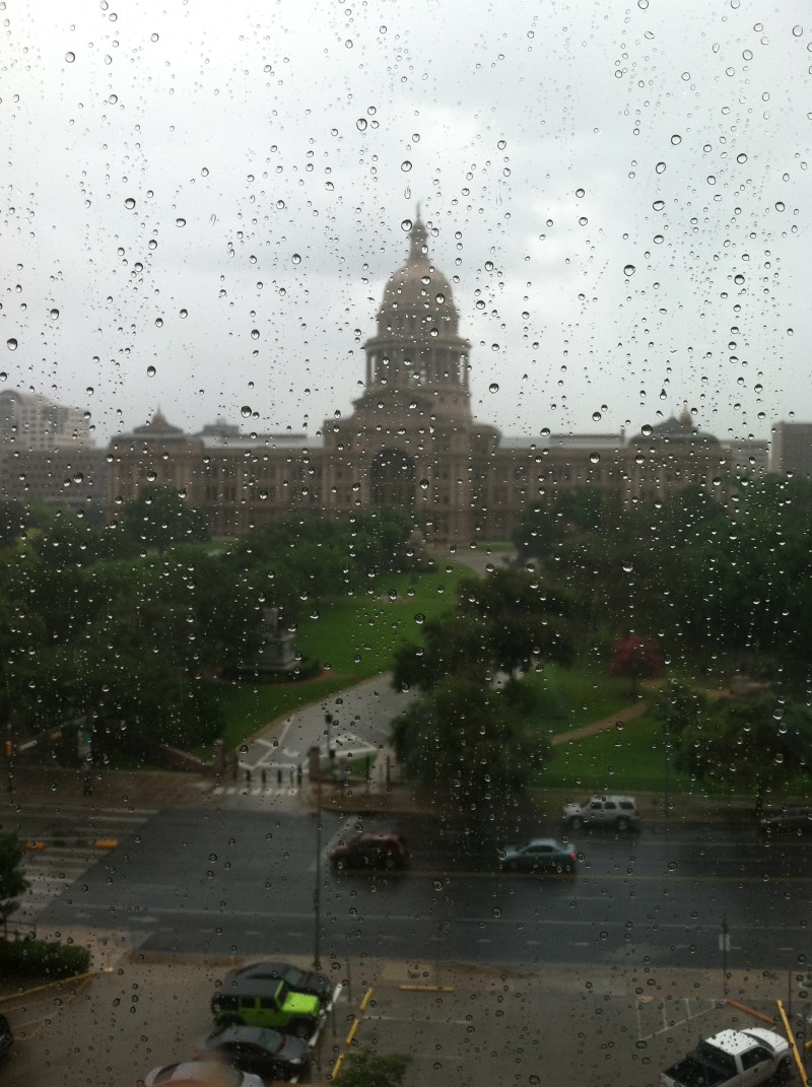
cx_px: 406
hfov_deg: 40.6
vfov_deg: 52.7
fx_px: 1098
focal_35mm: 35
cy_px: 544
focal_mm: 3.85
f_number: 2.8
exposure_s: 1/120
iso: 100
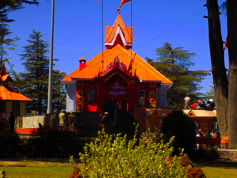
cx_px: 118
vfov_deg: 12.6
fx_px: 808
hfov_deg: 16.7
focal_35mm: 118
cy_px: 89
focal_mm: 20.9
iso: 80
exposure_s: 1/320
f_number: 4.8
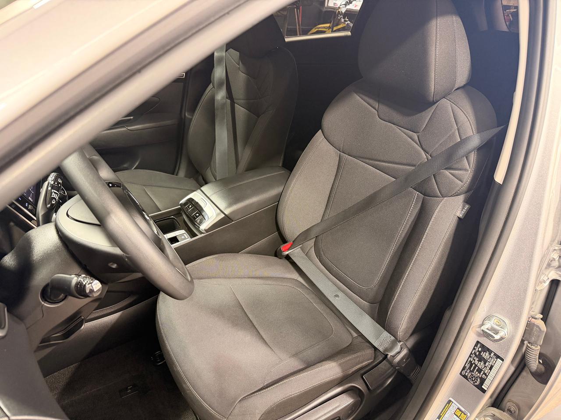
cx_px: 280
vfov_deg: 56.8
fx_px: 389
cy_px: 210
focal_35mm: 24
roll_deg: -4.0
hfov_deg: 71.6
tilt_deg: -29.6
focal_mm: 6.76
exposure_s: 1/60
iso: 250
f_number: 1.78
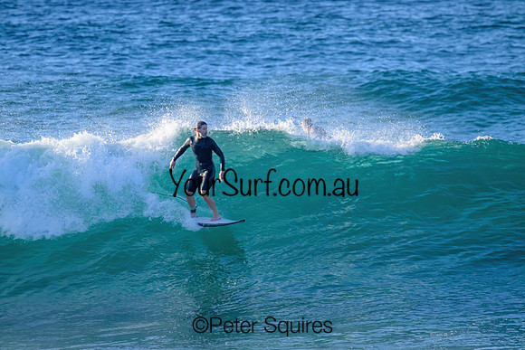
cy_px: 175
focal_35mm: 800
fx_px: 11669
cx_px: 262
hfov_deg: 2.6
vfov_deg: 1.7
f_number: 11
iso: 2500
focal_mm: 800
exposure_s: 1/2000
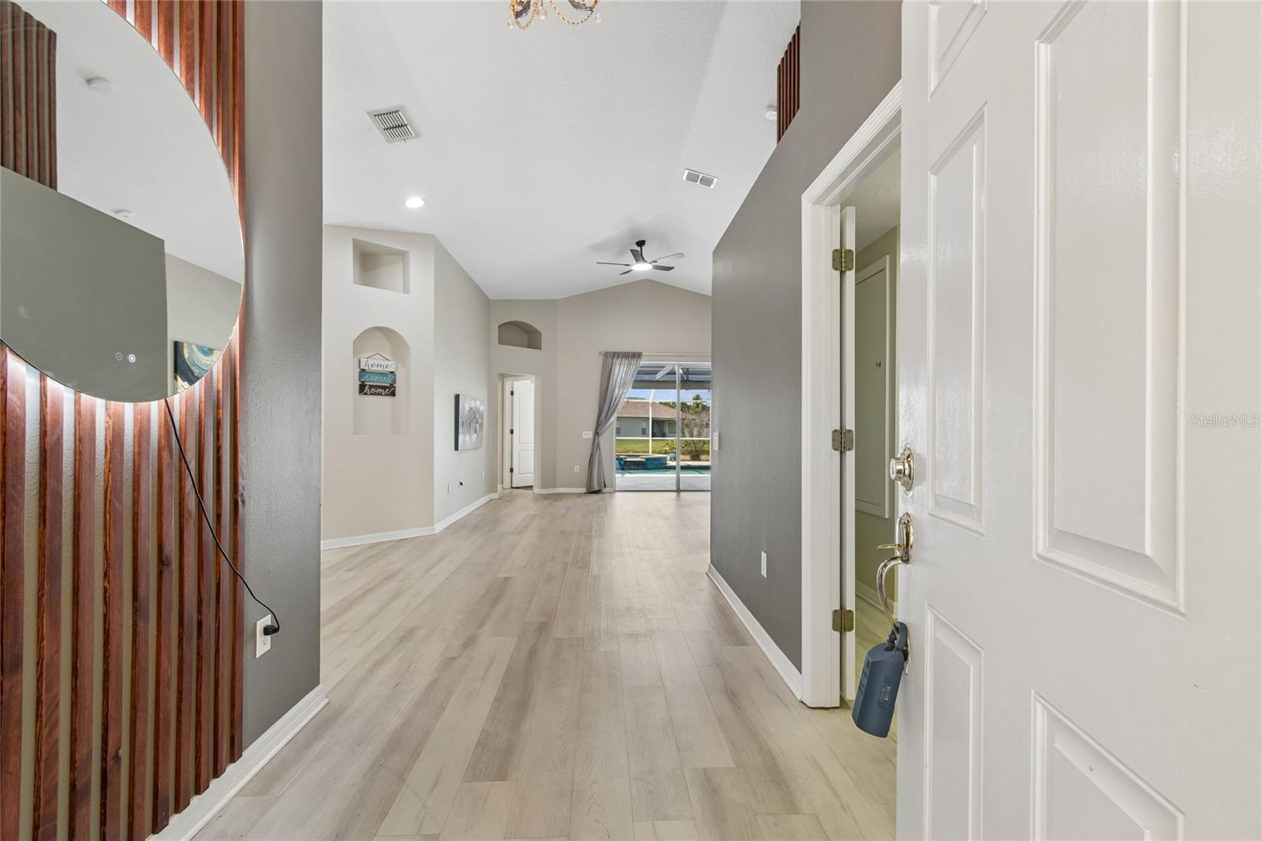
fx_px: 526
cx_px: 631
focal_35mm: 15
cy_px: 420
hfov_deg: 100.4
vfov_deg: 77.3
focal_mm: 10
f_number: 7.1
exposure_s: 1/15
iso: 100
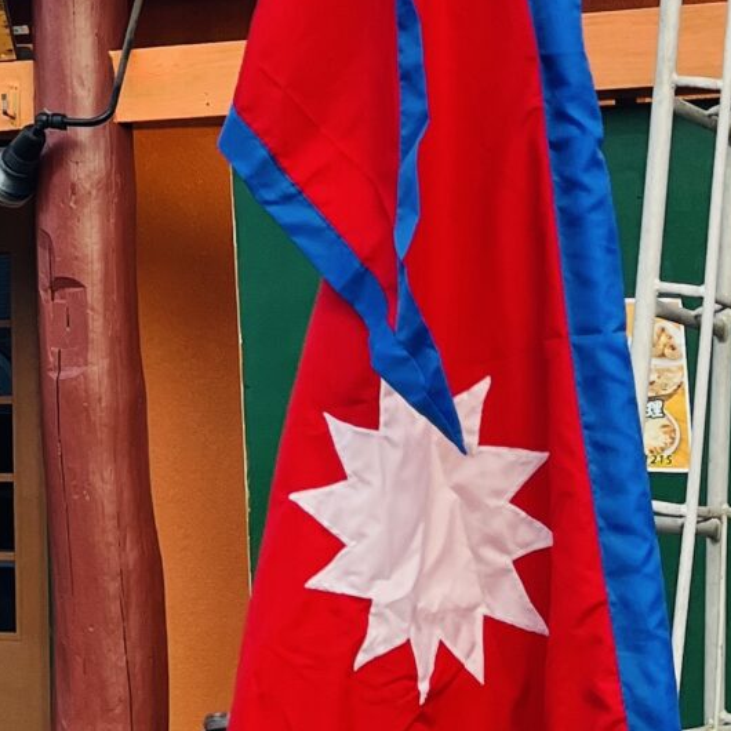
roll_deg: -1.1
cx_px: -248
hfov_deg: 14.9
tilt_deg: +17.2
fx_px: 2652
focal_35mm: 111
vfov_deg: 14.6
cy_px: -370
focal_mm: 5.1
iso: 50
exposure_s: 1/449
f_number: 1.6
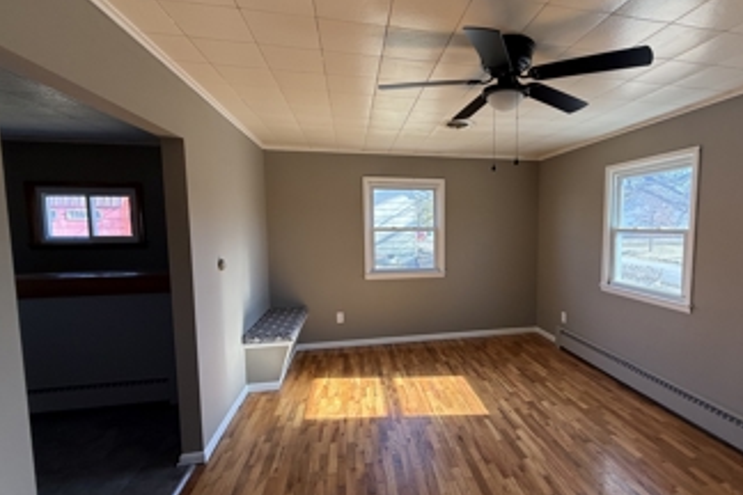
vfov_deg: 67.3
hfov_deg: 89.1
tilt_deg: -4.5
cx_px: 438
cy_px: 259
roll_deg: +0.3
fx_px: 371
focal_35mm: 18
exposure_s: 1/108
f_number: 2.2
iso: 64
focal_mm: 2.22
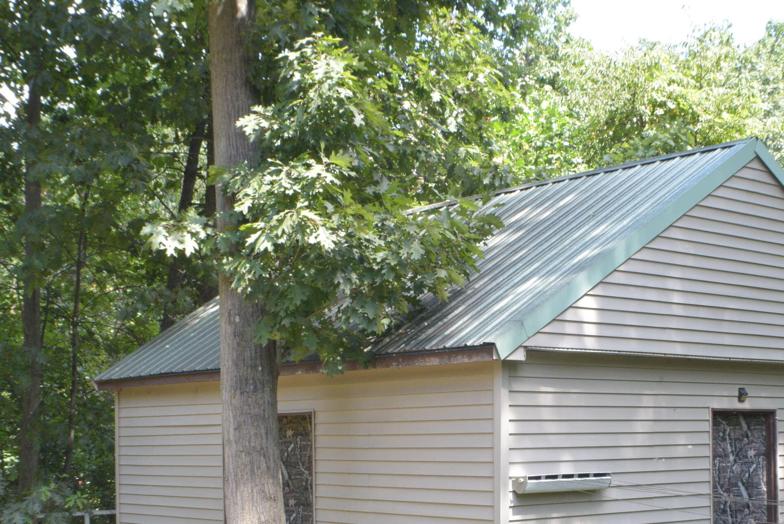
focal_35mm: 75
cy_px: 406
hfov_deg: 26.8
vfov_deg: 18.1
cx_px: 513
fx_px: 1635
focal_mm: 32
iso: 1000
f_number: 18
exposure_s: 1/50
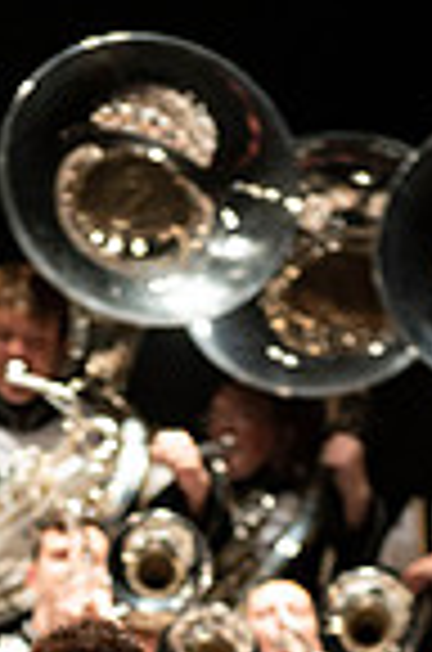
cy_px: 958
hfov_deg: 1.5
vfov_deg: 2.2
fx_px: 16892
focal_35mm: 934
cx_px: 11
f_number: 2.8
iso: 3200
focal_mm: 300
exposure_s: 1/500
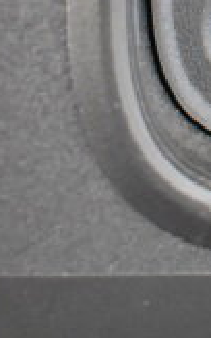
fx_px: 1416
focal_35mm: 154
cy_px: -316
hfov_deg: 7.9
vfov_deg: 12.2
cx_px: 509
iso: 6400
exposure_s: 1/30
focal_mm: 18
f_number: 3.5
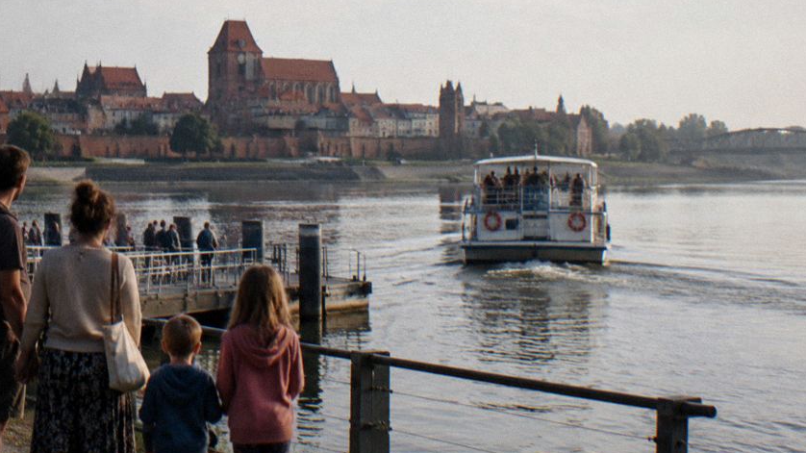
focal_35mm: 50
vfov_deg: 23.9
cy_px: 202
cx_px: 339
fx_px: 1068
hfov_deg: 41.2
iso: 160
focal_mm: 40
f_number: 11
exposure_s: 1/250
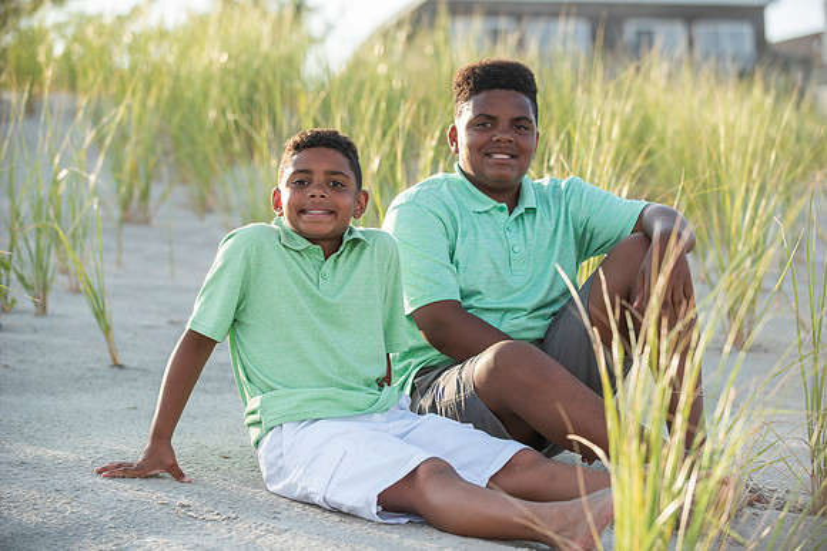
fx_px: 2413
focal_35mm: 105
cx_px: 414
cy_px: 276
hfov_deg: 19.5
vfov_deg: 13.0
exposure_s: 1/1000
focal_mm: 105
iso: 250
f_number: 4
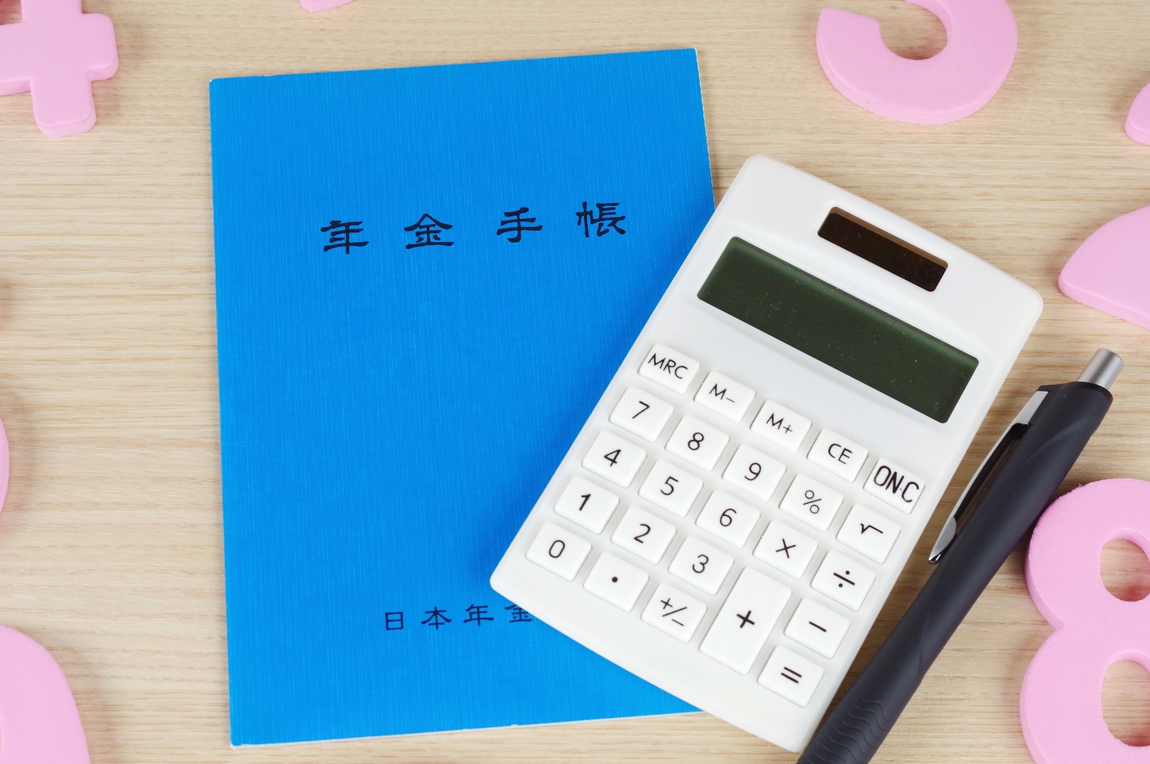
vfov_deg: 18.1
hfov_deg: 27.0
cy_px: 418
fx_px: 2393
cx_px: 551
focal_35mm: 75
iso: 800
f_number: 8
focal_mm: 40
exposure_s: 1/100
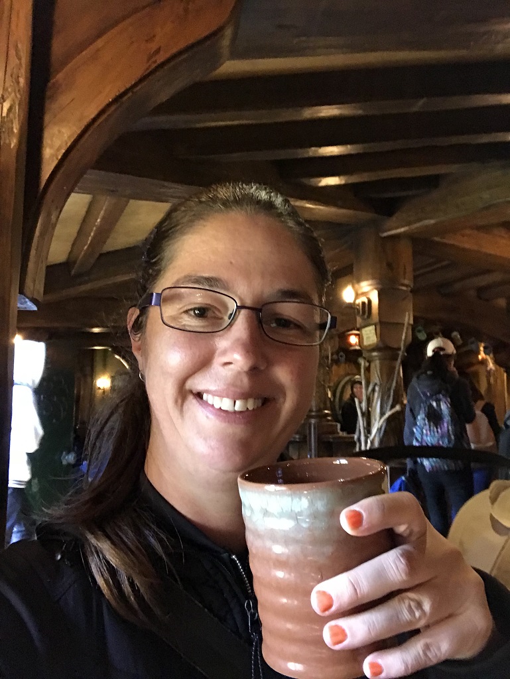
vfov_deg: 56.8
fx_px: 628
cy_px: 340
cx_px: 255
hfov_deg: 44.2
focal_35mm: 32
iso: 250
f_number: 2.2
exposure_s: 1/17
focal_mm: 2.87
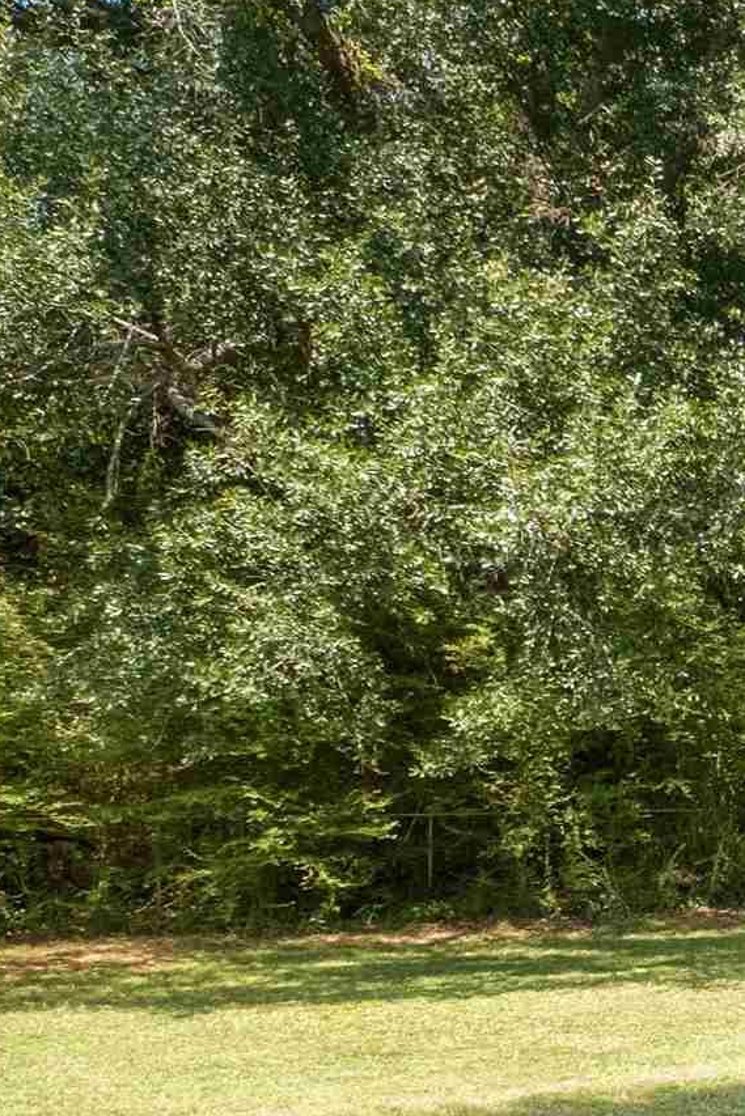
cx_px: 1346
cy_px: 803
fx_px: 1675
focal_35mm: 54
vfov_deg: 36.2
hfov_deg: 19.0
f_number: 7.1
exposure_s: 1/125
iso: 640
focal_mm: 10
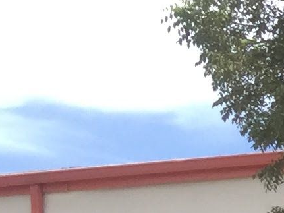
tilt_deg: +6.4
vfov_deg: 6.3
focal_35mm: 235
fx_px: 1927
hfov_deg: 7.1
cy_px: 262
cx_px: 988
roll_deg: -1.0
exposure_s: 1/411
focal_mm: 3.3
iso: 25
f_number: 2.4
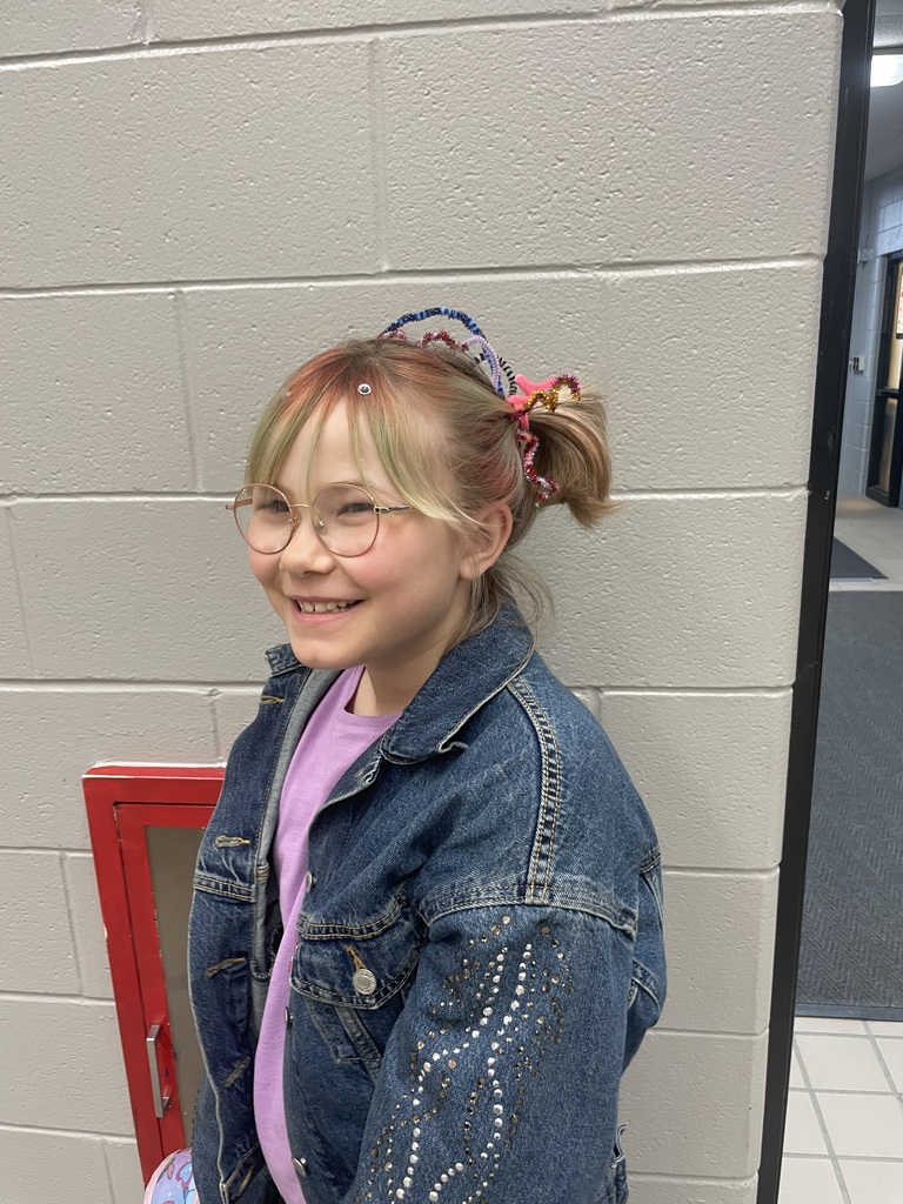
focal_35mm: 26
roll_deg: +0.8
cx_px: 452
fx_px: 904
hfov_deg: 53.1
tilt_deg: -17.1
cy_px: 602
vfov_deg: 67.3
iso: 100
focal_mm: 4.2
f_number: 1.6
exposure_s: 1/60
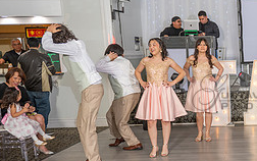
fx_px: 442
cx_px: 294
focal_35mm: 63
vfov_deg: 20.5
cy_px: 128
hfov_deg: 28.9
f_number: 3.5
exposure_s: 1/160
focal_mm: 24
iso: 500
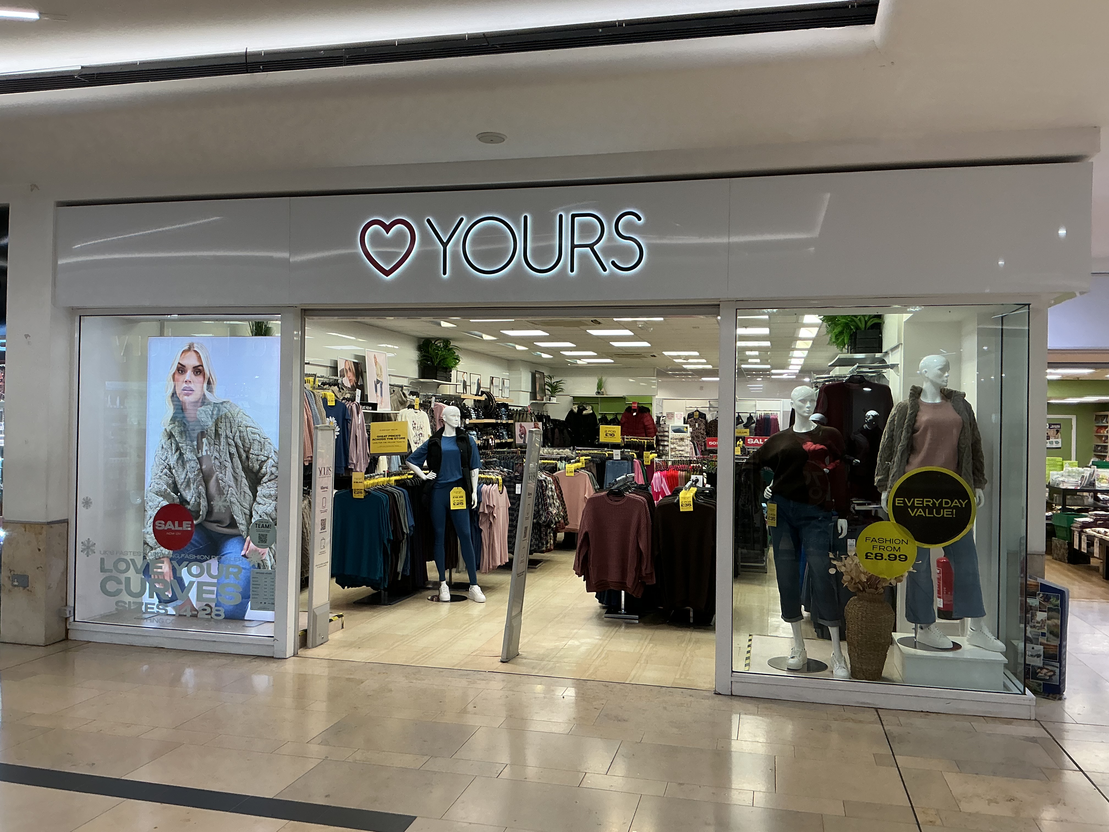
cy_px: 416
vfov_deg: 48.2
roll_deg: -0.9
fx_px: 929
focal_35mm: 29
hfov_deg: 61.7
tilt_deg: -0.1
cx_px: 554
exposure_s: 1/100
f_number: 1.8
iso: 50
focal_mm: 3
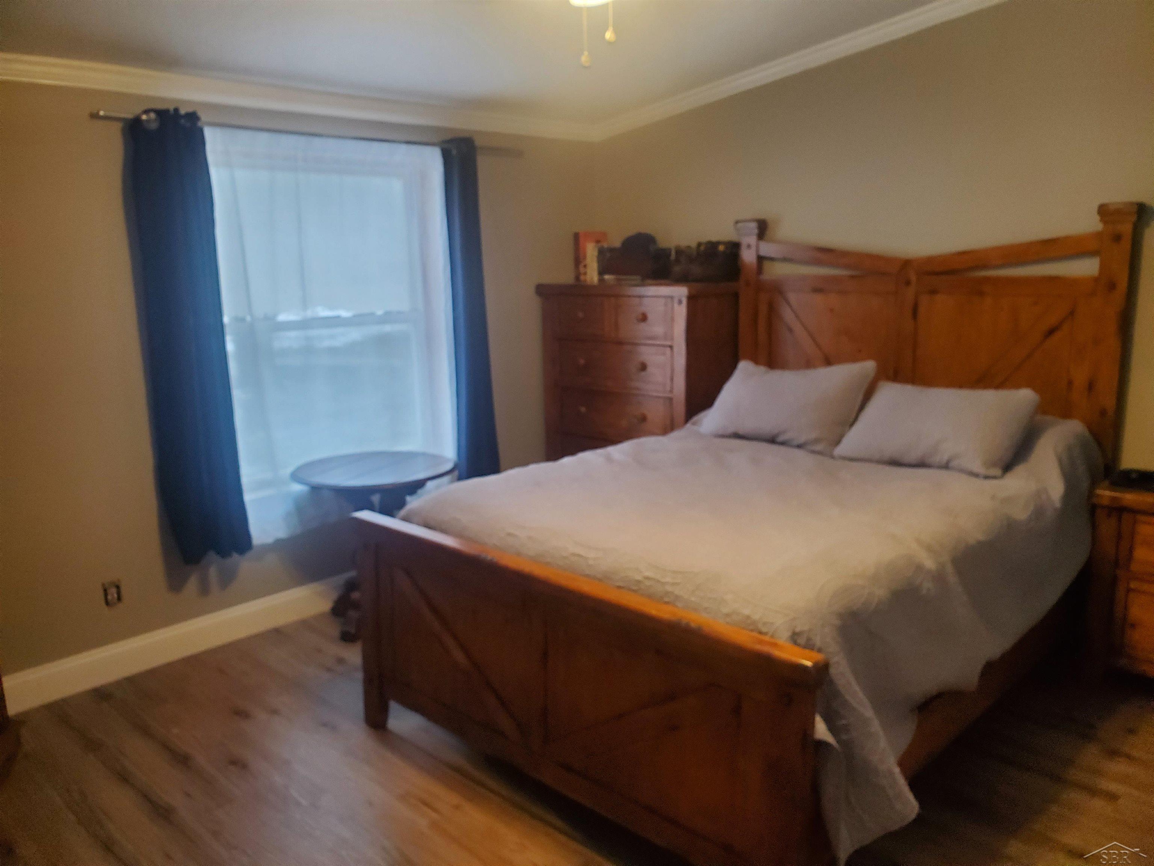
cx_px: 577
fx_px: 867
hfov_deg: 67.3
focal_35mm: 26
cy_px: 433
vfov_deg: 53.1
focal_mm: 4.3
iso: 320
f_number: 2.4
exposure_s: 1/60
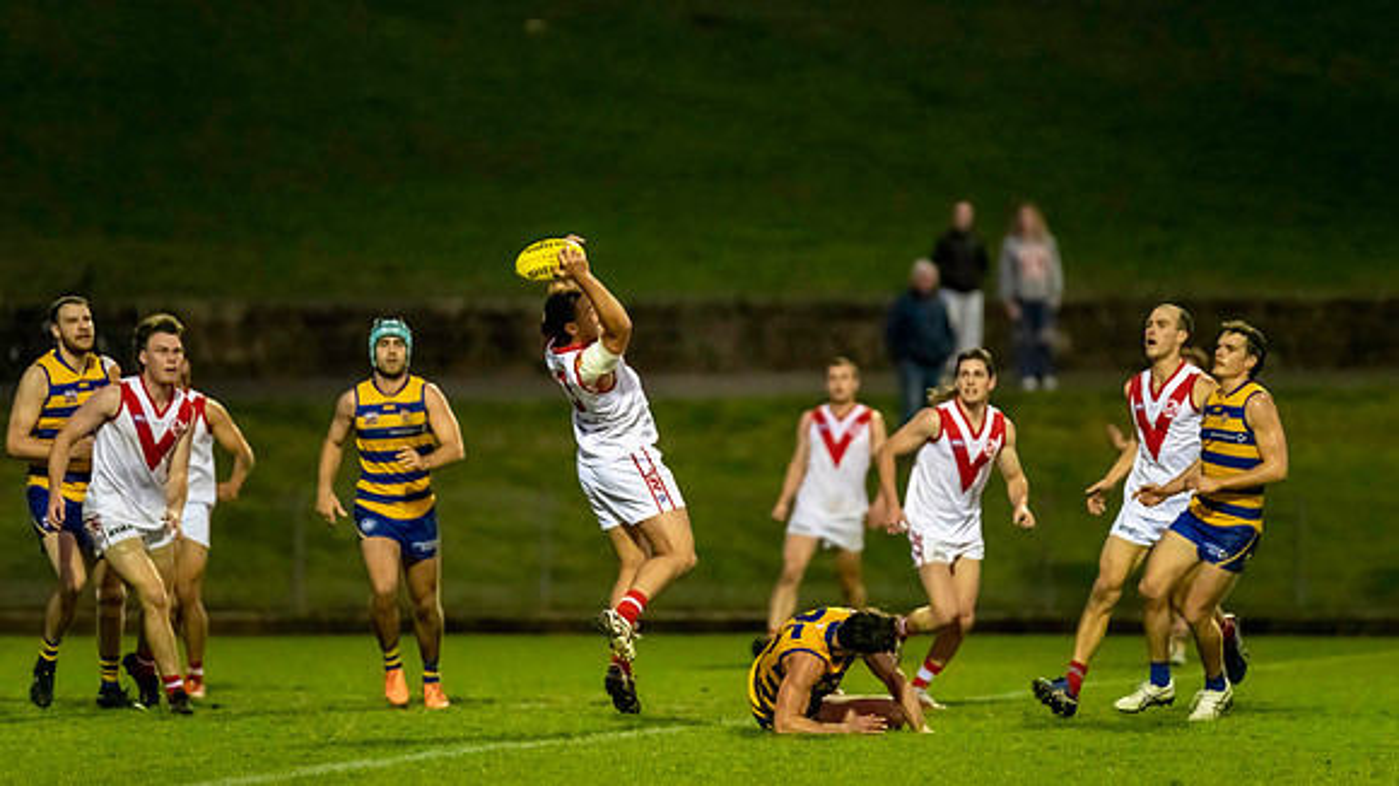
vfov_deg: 3.5
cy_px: 321
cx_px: 706
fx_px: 12887
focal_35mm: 347
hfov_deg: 6.2
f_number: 2.8
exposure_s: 1/1600
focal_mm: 300
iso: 10000
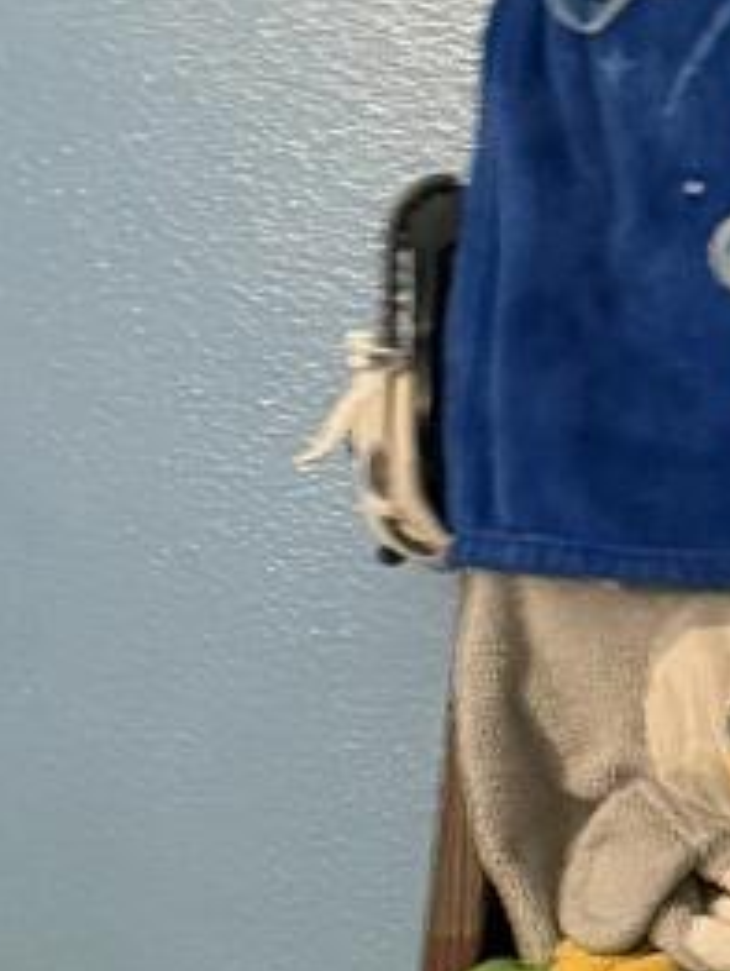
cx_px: -900
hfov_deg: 7.7
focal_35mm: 183
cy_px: 1849
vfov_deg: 10.1
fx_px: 5137
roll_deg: +1.6
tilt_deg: -18.0
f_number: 1.78
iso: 800
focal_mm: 6.76
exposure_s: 1/40
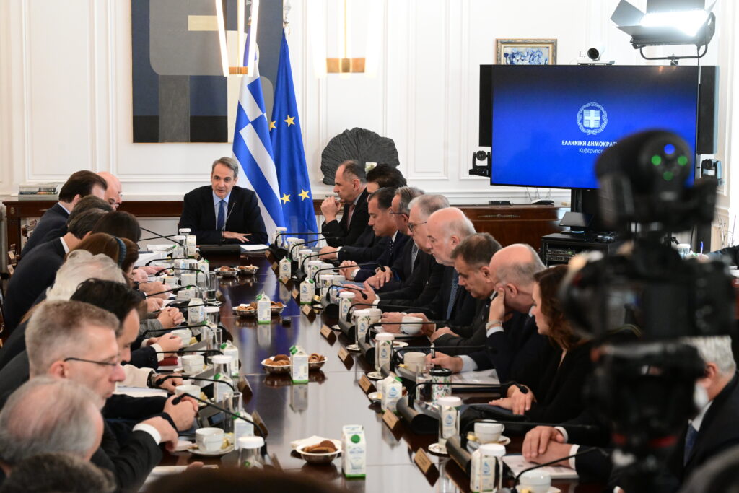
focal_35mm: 70
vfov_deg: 19.5
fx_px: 1437
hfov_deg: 28.8
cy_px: 246
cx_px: 370
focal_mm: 70
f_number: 7.1
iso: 10000
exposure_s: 1/500
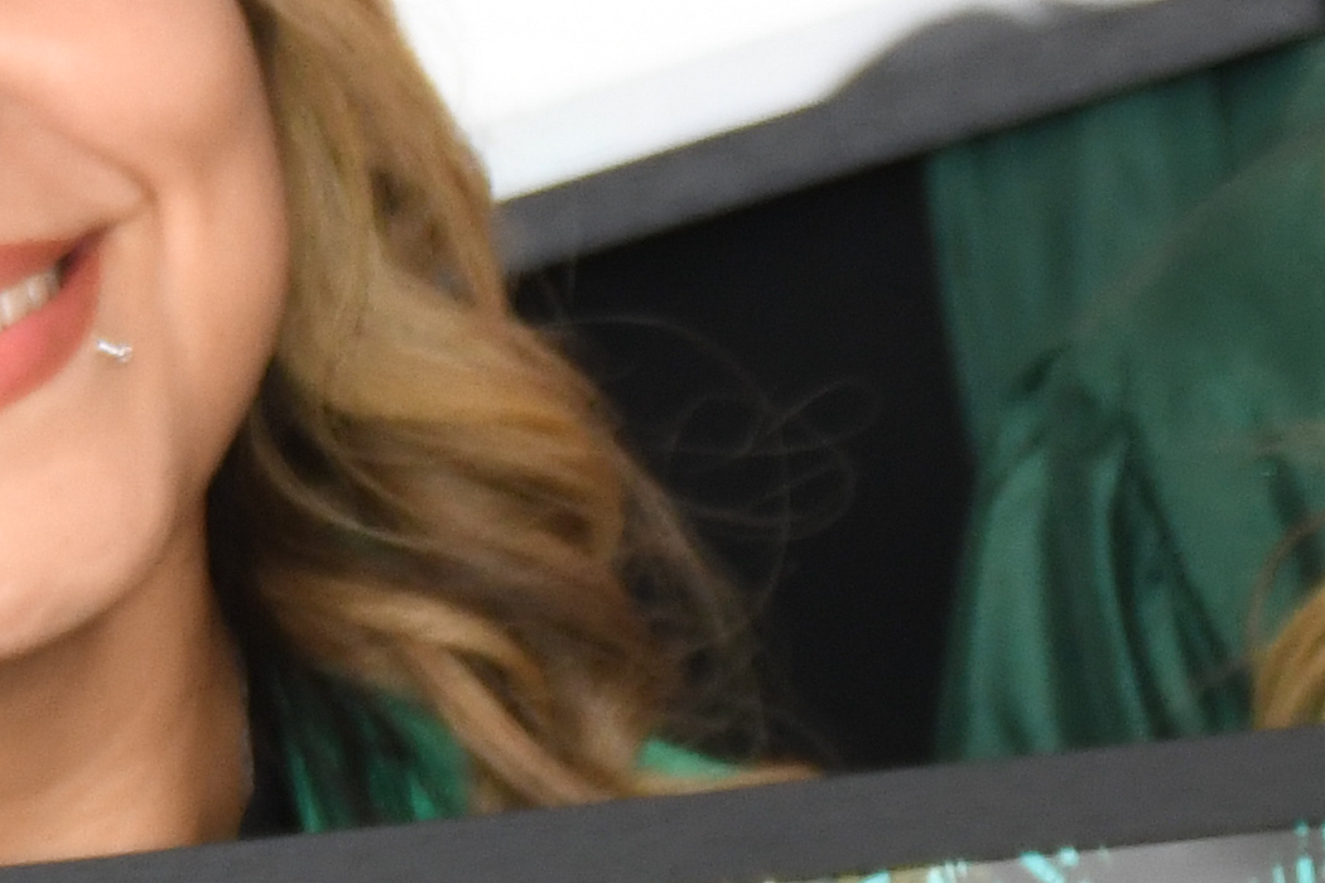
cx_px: 34
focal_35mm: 645
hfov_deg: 3.2
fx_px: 23738
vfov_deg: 2.1
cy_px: 444
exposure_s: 1/200
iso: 1000
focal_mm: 82
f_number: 5
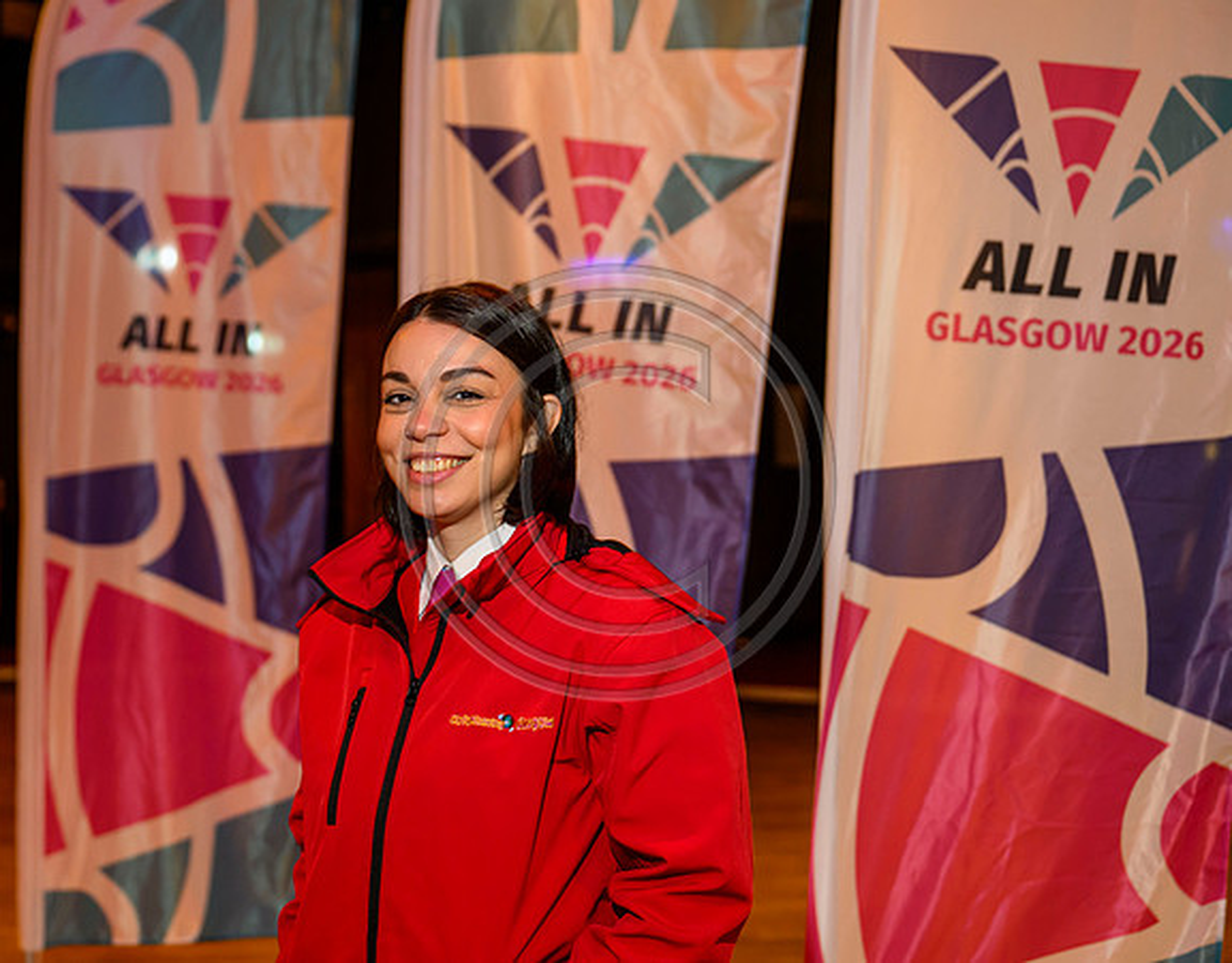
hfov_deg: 27.7
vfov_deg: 21.8
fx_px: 2494
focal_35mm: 69
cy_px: 544
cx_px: 479
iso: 1600
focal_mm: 55
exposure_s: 1/60
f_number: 3.5
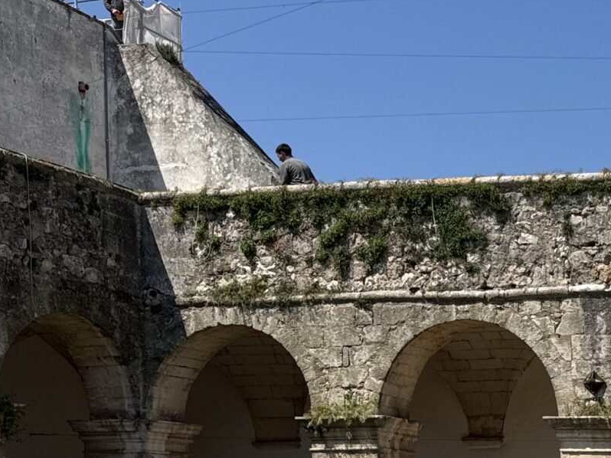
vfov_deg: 18.1
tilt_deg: -0.8
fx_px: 1359
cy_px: 553
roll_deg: +1.2
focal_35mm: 77
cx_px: 874
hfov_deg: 21.8
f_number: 1.78
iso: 80
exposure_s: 1/5814
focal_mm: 6.76
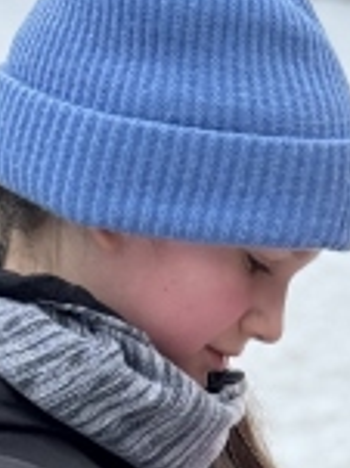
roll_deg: -0.4
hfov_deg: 7.7
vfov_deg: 9.9
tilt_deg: -16.4
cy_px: 766
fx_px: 2579
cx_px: 458
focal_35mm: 191
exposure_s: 1/715
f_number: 1.78
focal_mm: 6.86
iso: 64
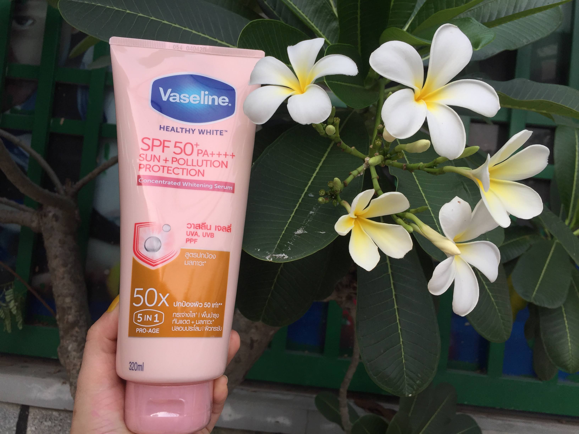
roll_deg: -6.2
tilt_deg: +4.1
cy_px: 217
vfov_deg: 48.2
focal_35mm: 29
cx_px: 290
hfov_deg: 61.7
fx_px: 485
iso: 32
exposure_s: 1/488
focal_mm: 4.15
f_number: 2.2
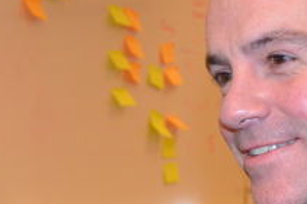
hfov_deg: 12.7
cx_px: -17
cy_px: 242
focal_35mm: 160
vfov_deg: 8.5
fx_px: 1362
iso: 500
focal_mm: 22
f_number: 4.5
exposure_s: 1/60
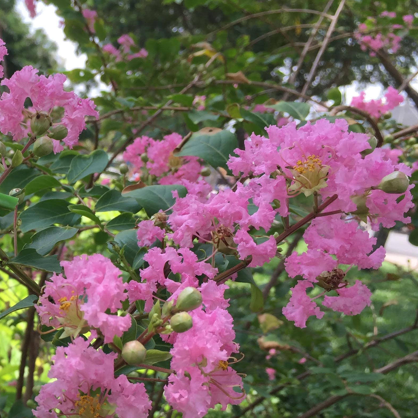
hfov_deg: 30.3
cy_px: 277
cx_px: 14
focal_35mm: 53
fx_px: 724
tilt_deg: -5.6
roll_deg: -8.7
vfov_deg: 32.0
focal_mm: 4.15
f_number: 2.2
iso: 32
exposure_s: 1/706
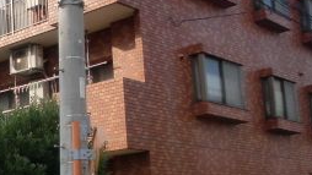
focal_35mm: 77
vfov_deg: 15.6
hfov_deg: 25.8
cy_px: 141
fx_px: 637
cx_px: -15
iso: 64
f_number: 2.6
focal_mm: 4.65
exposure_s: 1/800
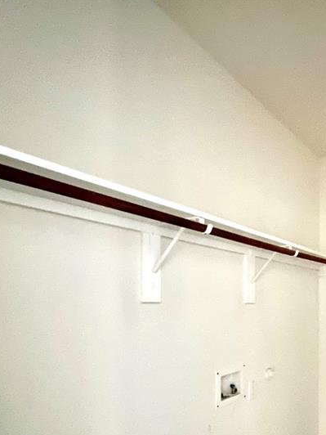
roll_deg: -0.6
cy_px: 310
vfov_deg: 66.3
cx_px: 282
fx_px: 314
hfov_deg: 49.9
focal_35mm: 25
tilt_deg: -0.6
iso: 1250
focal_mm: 1.57
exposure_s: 1/9
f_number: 1.8
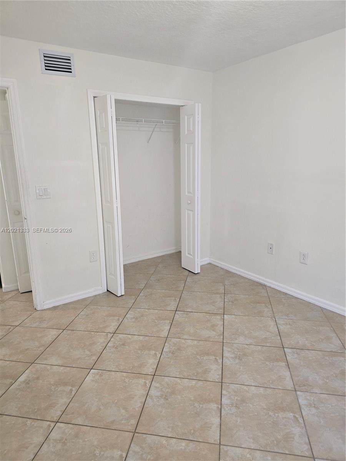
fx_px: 307
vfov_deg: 73.9
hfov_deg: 58.9
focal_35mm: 23
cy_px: 230
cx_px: 173
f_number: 1.7
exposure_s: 1/40
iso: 100
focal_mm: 6.3
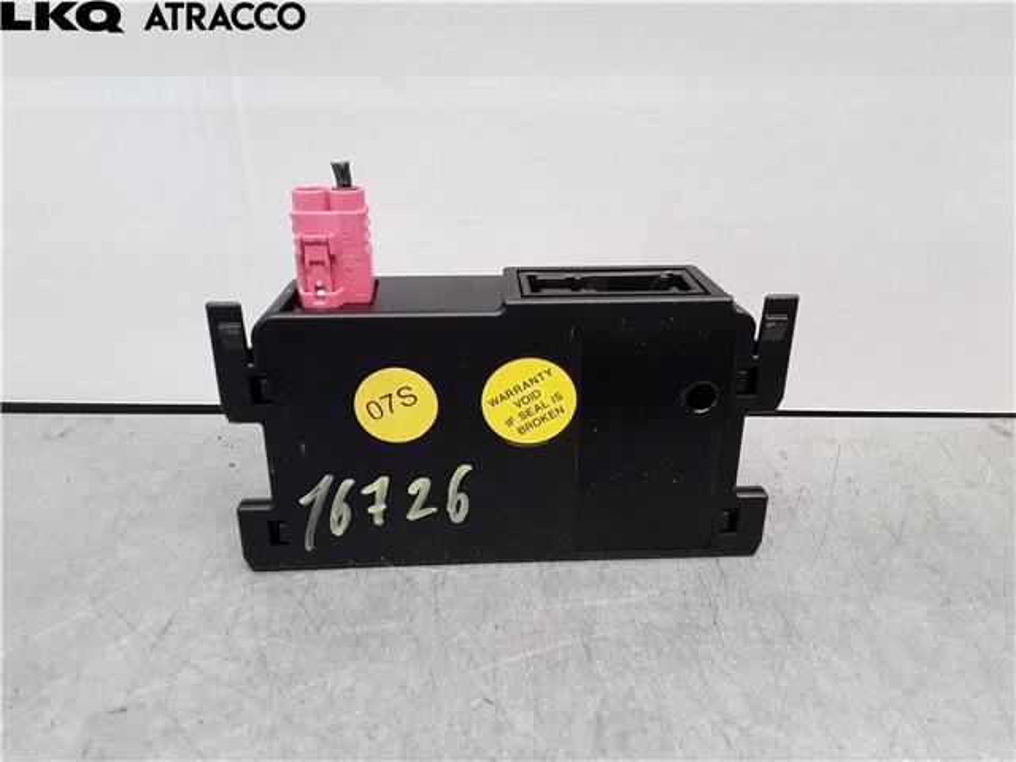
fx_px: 822
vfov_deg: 49.7
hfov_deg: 63.4
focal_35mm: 28
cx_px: 508
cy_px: 381
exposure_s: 1/50
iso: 50
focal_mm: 2.91
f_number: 1.9
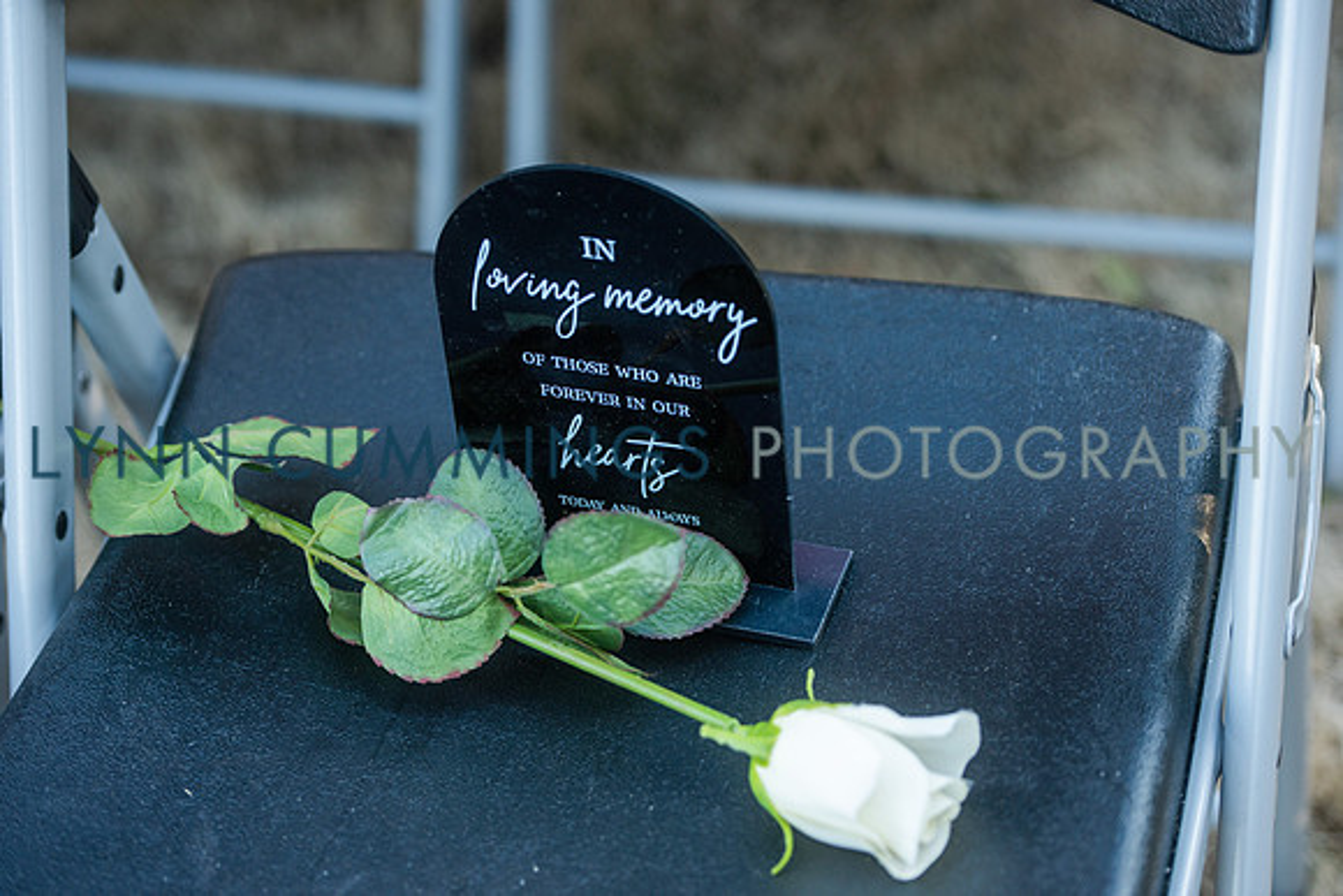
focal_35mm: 102
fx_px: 3806
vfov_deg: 13.4
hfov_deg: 20.0
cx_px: 672
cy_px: 448
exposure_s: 1/250
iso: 100
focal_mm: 102
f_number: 3.5
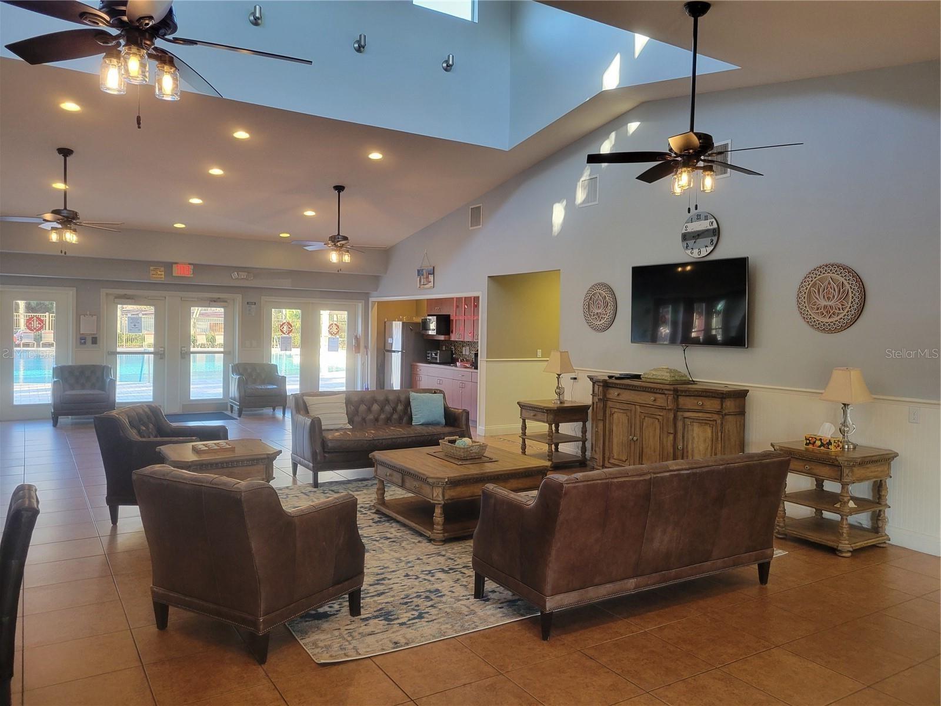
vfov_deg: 53.1
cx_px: 470
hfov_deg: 67.3
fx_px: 707
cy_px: 353
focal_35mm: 26
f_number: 1.8
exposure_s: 1/120
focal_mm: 5.4
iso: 250
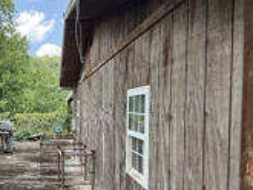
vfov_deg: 41.6
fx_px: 249
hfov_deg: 47.7
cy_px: 115
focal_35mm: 34
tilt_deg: -1.8
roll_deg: -0.6
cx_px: 20
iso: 50
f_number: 2.2
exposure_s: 1/223
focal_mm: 2.22
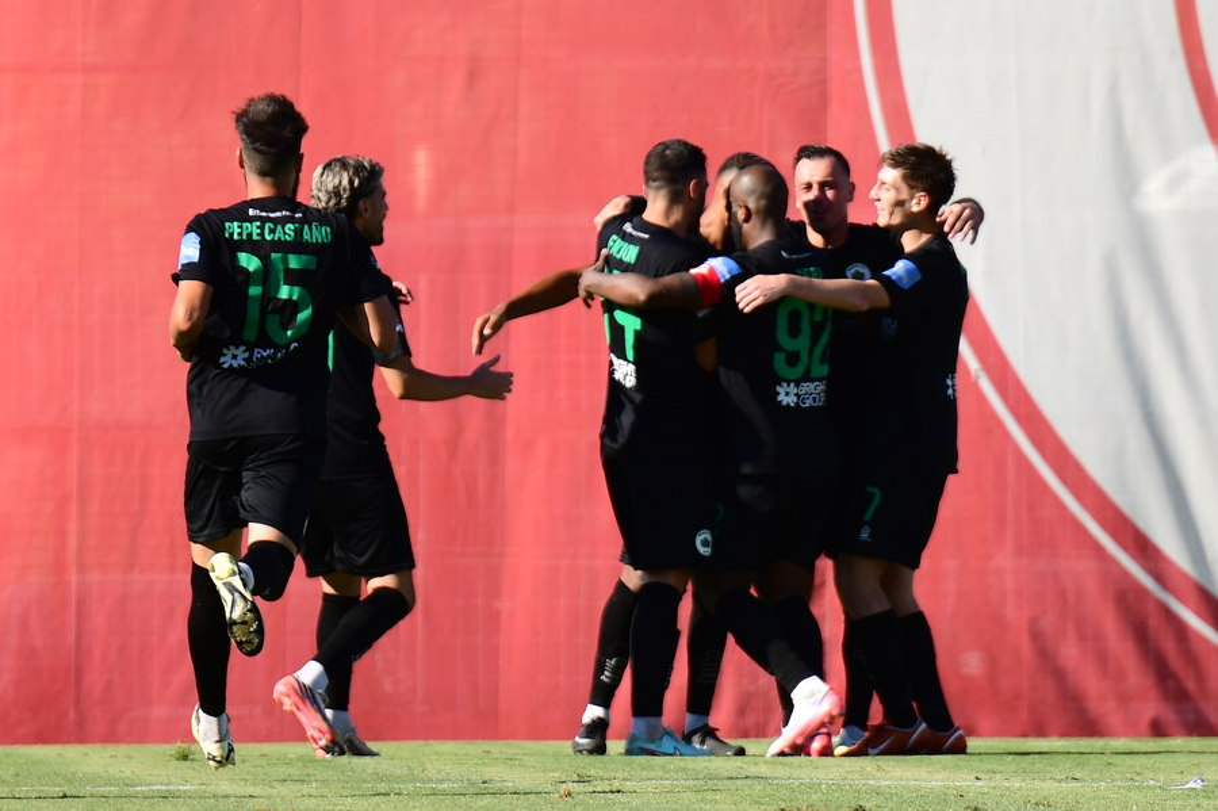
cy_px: 406
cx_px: 609
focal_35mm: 315
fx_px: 10651
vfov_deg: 4.4
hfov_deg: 6.5
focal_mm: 210
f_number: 2.8
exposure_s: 1/1250
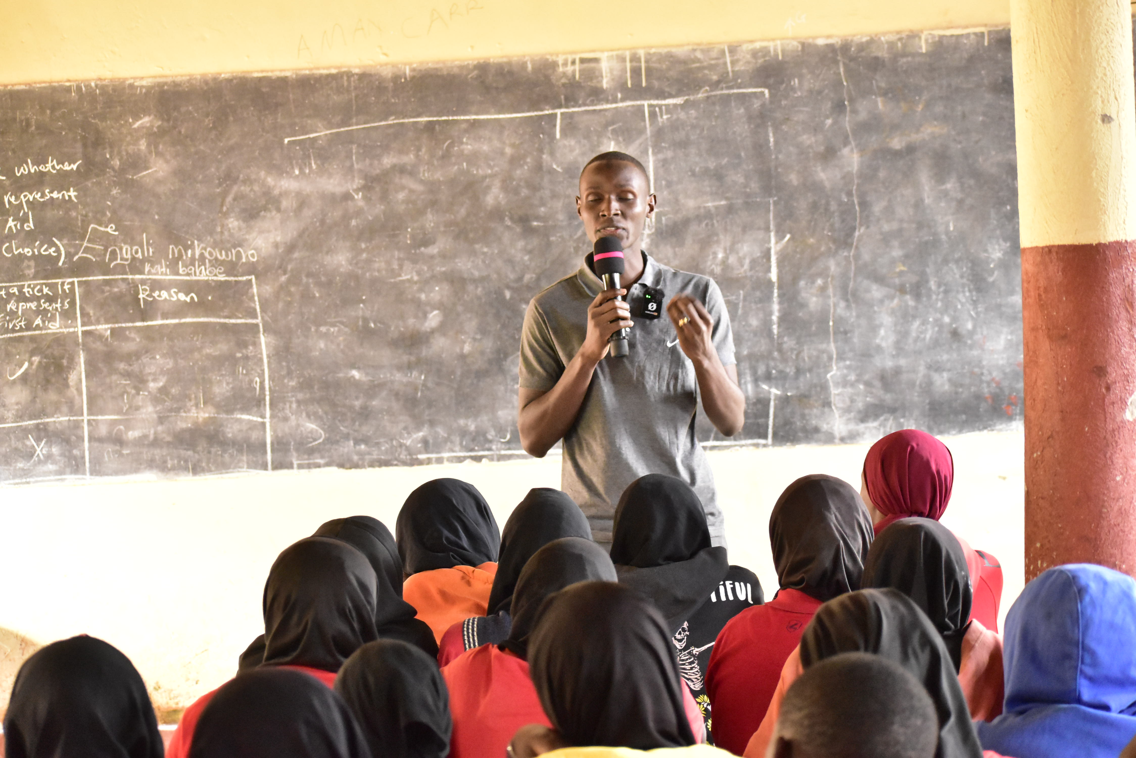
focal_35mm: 108
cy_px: 379
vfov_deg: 12.7
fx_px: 3409
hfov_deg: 18.9
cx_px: 568
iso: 6400
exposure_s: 1/40
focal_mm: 72
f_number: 4.8
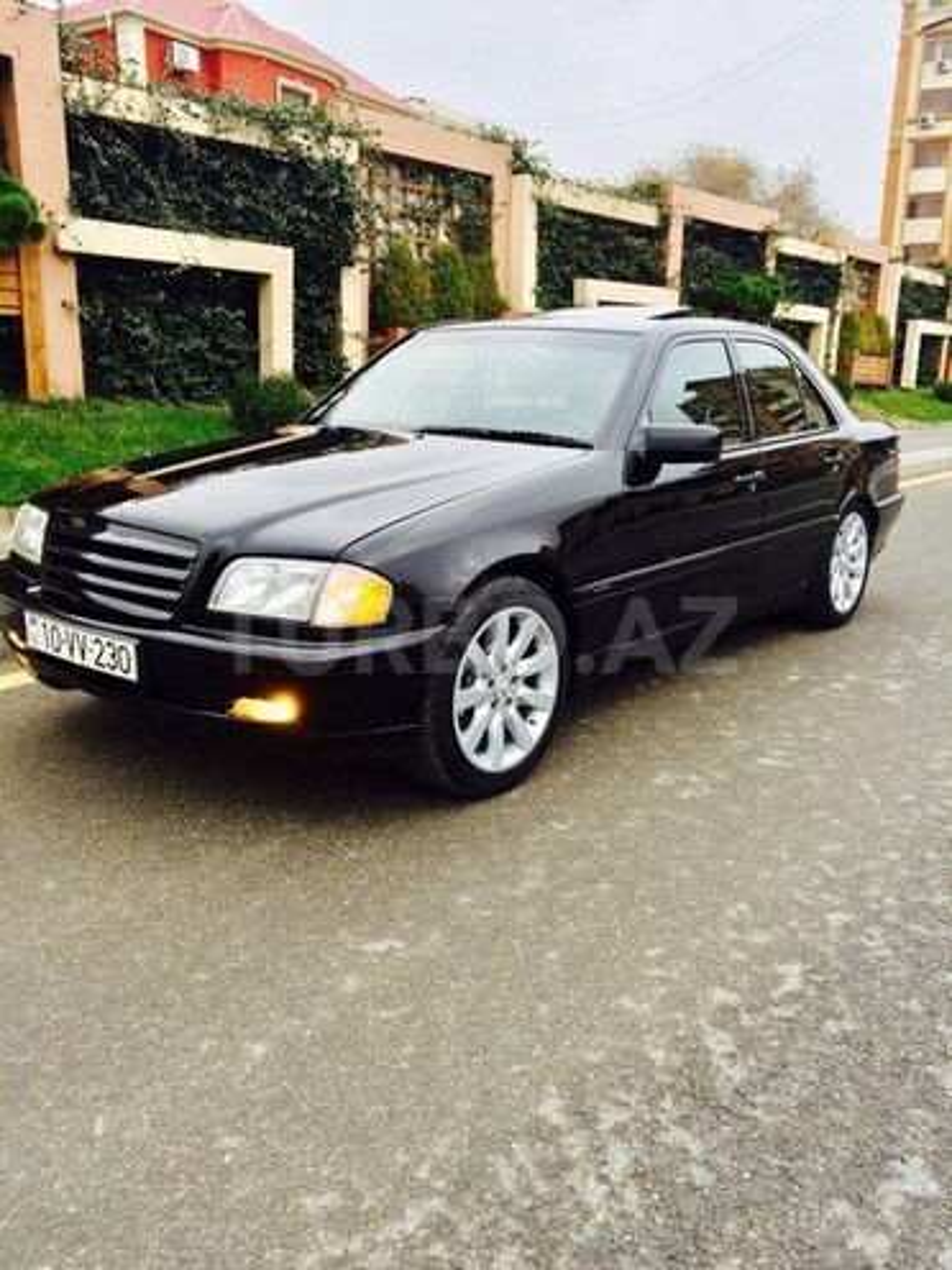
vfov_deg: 61.7
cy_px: 635
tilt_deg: -14.2
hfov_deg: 48.2
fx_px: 1063
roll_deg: -0.7
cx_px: 476
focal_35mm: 29
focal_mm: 4.15
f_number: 2.2
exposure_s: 1/100
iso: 40
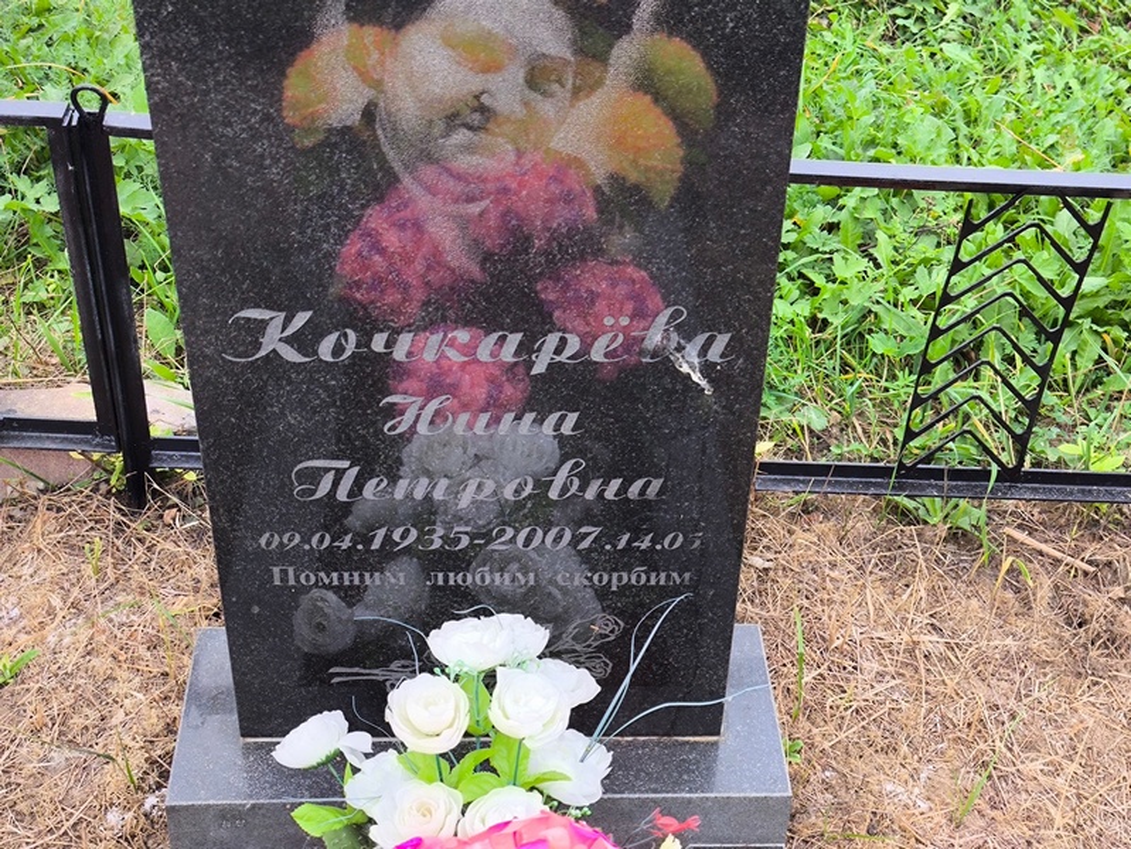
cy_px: 424
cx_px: 566
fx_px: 1634
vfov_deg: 29.1
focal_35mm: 50
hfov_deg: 38.2
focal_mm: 4.71
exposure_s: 1/120
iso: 64
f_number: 1.7
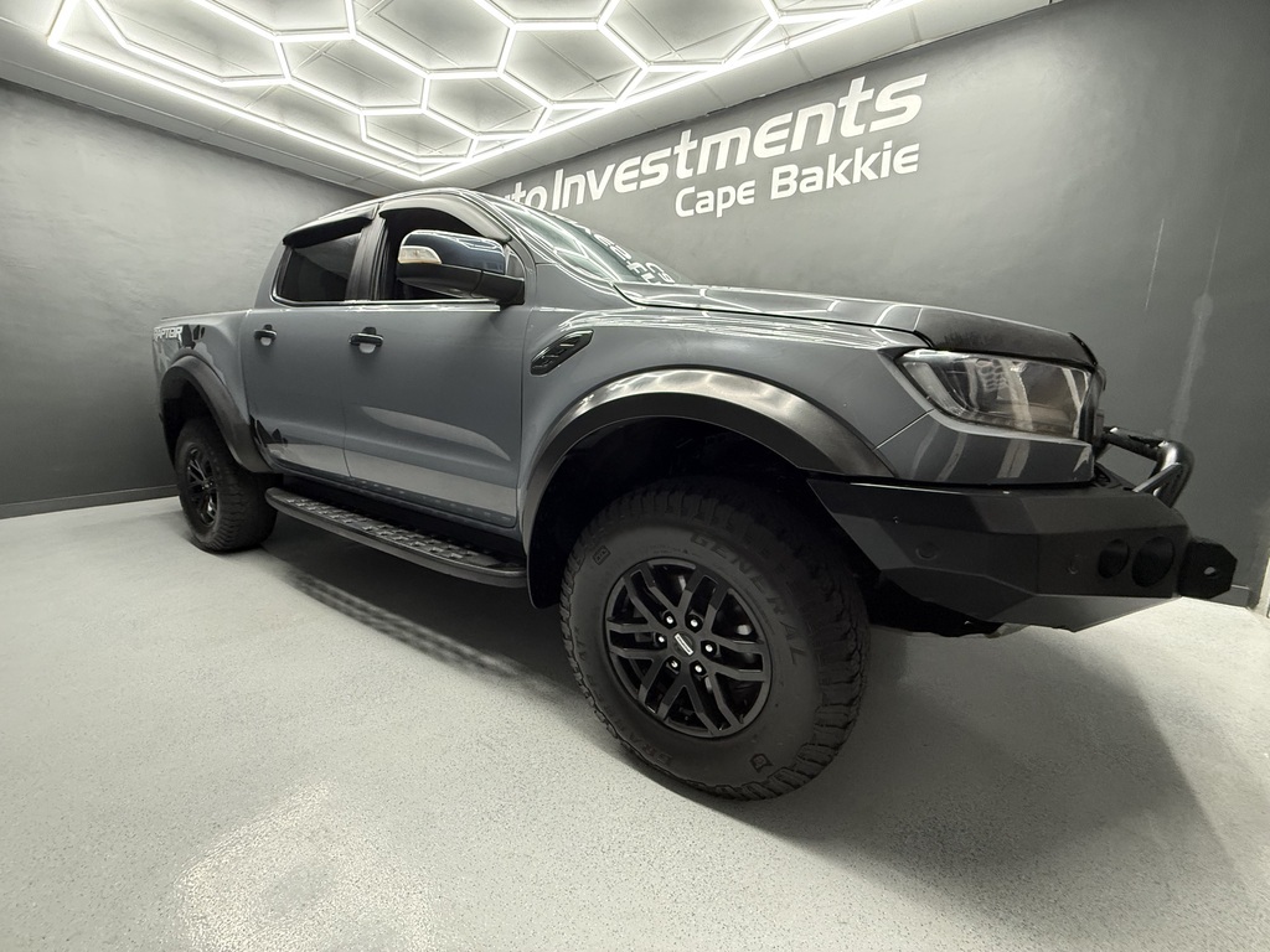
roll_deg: -0.4
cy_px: 476
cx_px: 635
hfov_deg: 102.1
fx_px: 514
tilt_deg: -10.1
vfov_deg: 85.7
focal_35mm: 14
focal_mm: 2.22
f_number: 2.2
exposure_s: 1/50
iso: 400
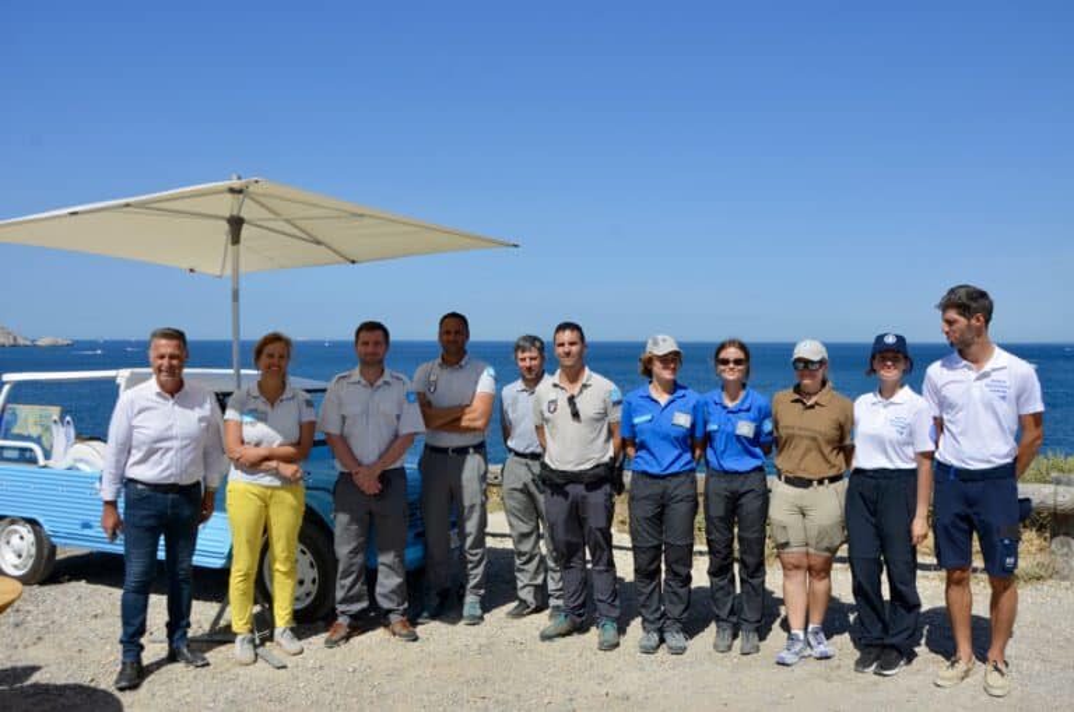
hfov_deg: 59.6
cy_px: 356
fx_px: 938
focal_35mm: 32
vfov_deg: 41.6
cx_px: 537
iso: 100
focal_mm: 21
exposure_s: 1/400
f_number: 9
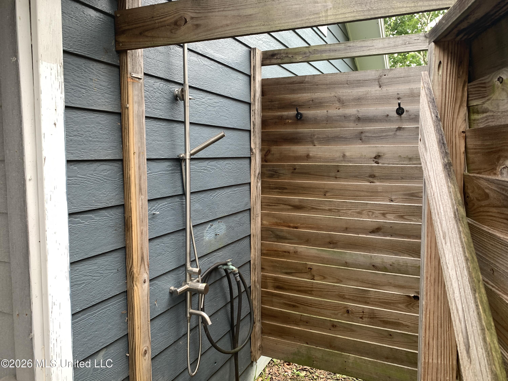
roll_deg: +1.3
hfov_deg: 67.3
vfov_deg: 53.1
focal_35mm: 26
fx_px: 382
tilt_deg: -4.9
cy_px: 190
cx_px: 254
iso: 50
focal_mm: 4.25
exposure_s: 1/121
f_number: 1.8
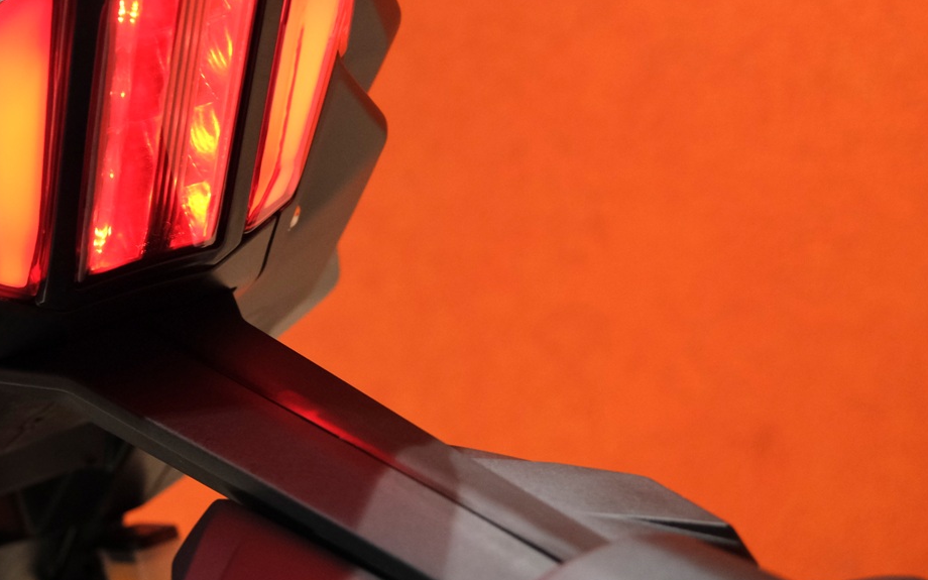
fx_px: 1973
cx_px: 148
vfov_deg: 16.6
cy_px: 141
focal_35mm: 78
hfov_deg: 25.9
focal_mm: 29.2
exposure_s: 1/80
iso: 2000
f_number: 4
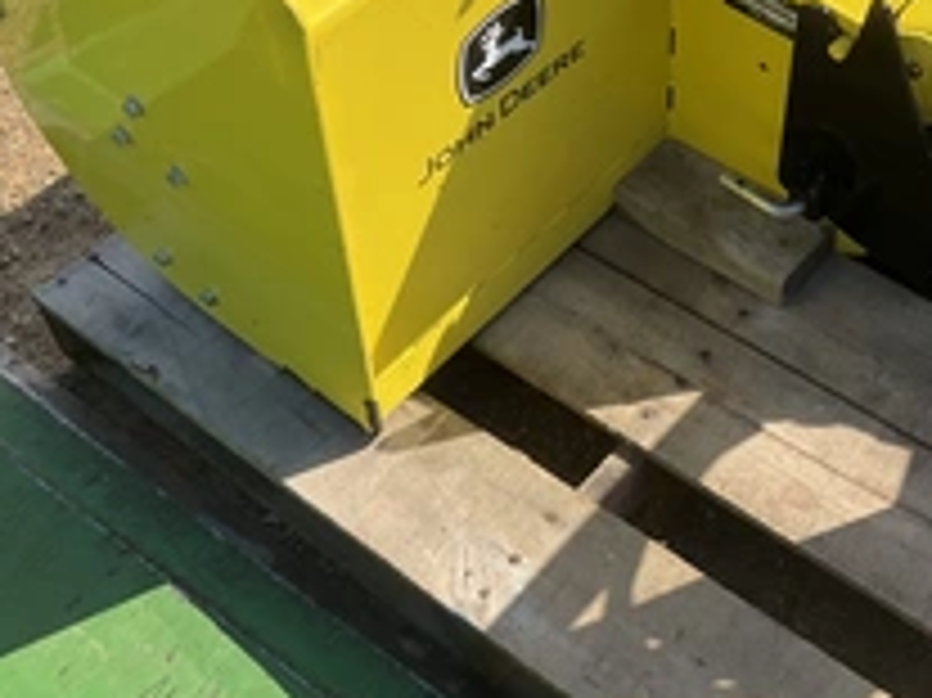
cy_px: 59
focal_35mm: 56
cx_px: 846
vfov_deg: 25.2
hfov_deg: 32.6
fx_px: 1507
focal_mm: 3
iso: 25
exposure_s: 1/929
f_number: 1.8
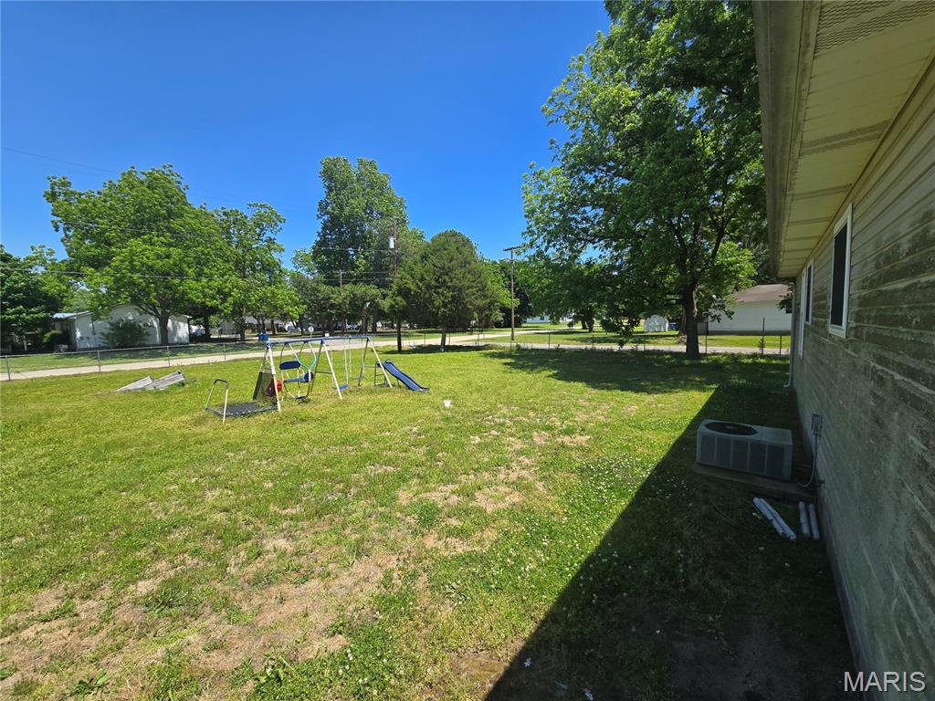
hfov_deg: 106.2
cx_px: 468
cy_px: 350
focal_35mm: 13
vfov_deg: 89.9
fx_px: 351
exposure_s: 1/1636
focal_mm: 2.2
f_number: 2.2
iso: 50
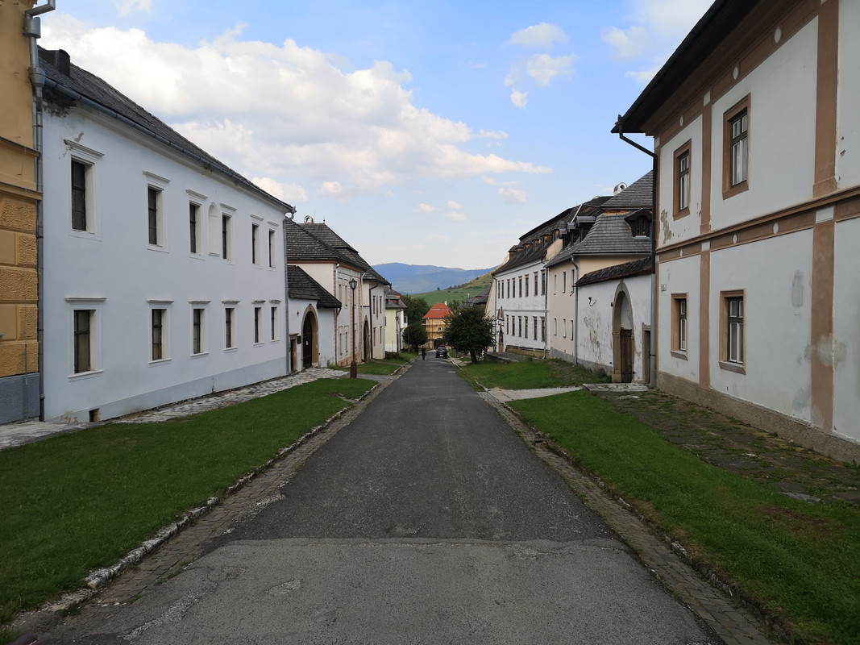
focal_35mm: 27
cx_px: 430
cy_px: 322
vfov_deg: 51.3
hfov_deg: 65.3
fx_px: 671
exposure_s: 1/1143
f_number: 1.8
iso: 50
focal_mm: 3.95
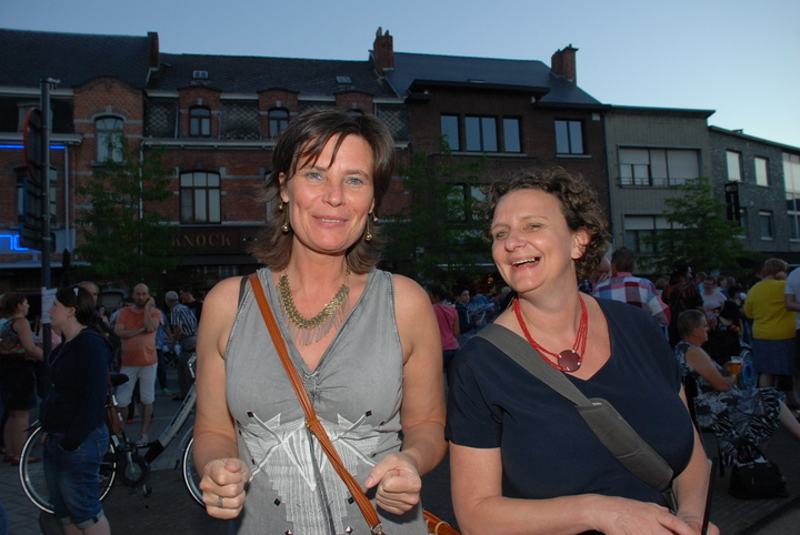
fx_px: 667
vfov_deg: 43.7
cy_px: 268
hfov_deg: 61.9
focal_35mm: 30
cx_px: 400
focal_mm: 20
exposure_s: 1/60
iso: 320
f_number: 5.6
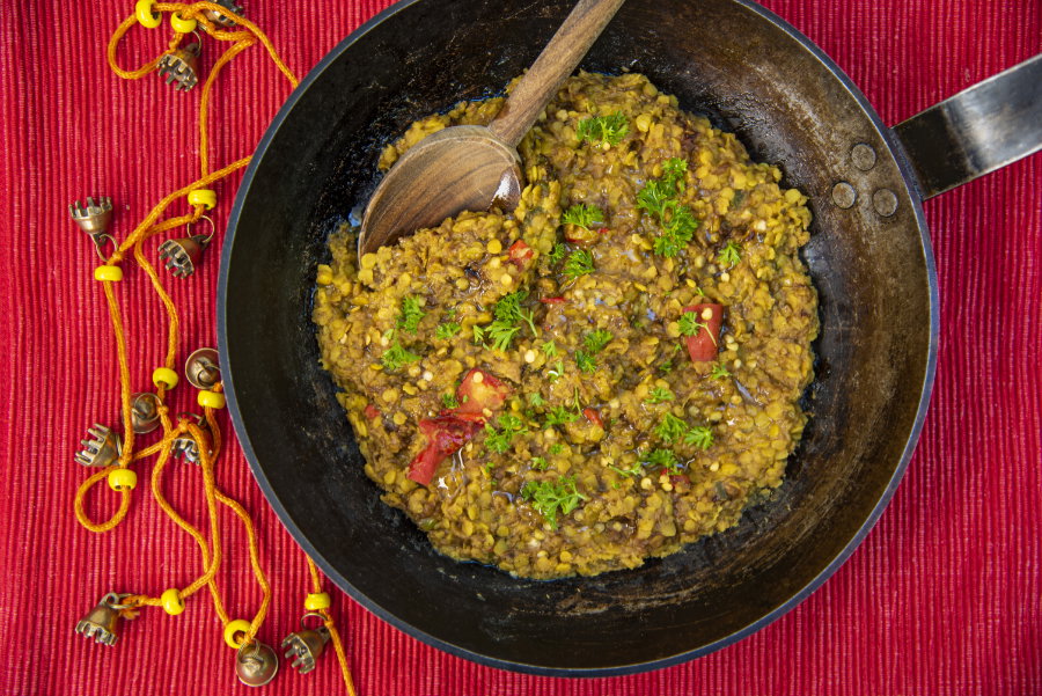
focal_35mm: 55
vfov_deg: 24.6
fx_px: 1593
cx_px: 521
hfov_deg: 36.2
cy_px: 348
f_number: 4
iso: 220
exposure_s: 1/100
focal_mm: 55
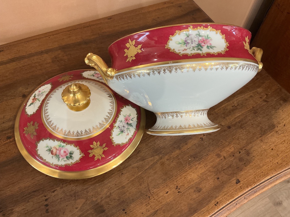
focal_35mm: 29
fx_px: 243
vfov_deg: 48.2
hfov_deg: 61.7
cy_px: 108
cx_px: 145
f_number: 1.8
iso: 125
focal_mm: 3
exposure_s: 1/60
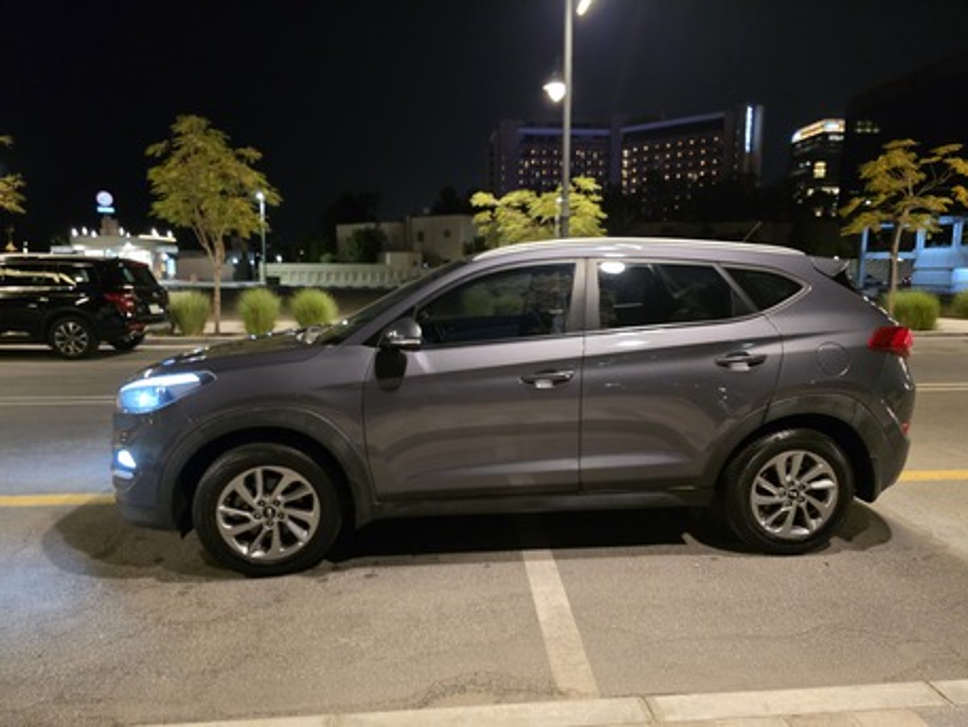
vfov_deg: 58.9
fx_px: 643
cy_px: 364
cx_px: 484
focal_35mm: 23
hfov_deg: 73.9
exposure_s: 1/120
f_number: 1.7
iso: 2000
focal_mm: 6.3
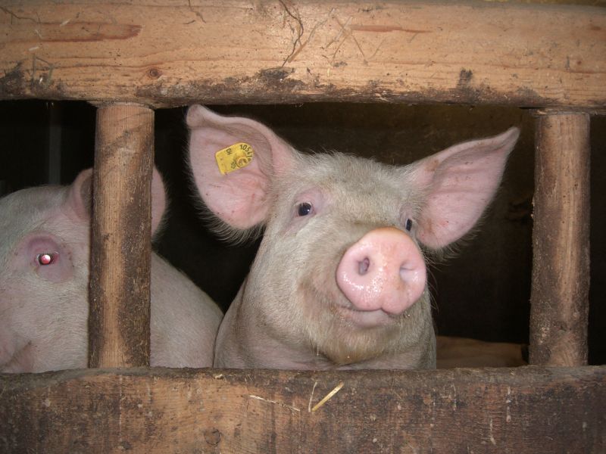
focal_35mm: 38
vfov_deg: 37.7
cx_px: 303
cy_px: 227
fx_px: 665
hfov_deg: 49.0
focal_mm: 7.9
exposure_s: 1/60
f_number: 2.8
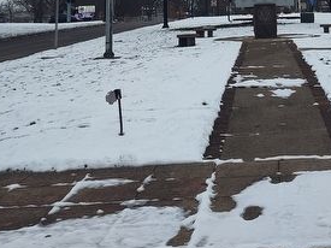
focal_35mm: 67
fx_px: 640
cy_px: -78
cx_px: 278
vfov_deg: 20.0
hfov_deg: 28.2
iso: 100
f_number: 1.8
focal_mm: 5.56
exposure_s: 1/339
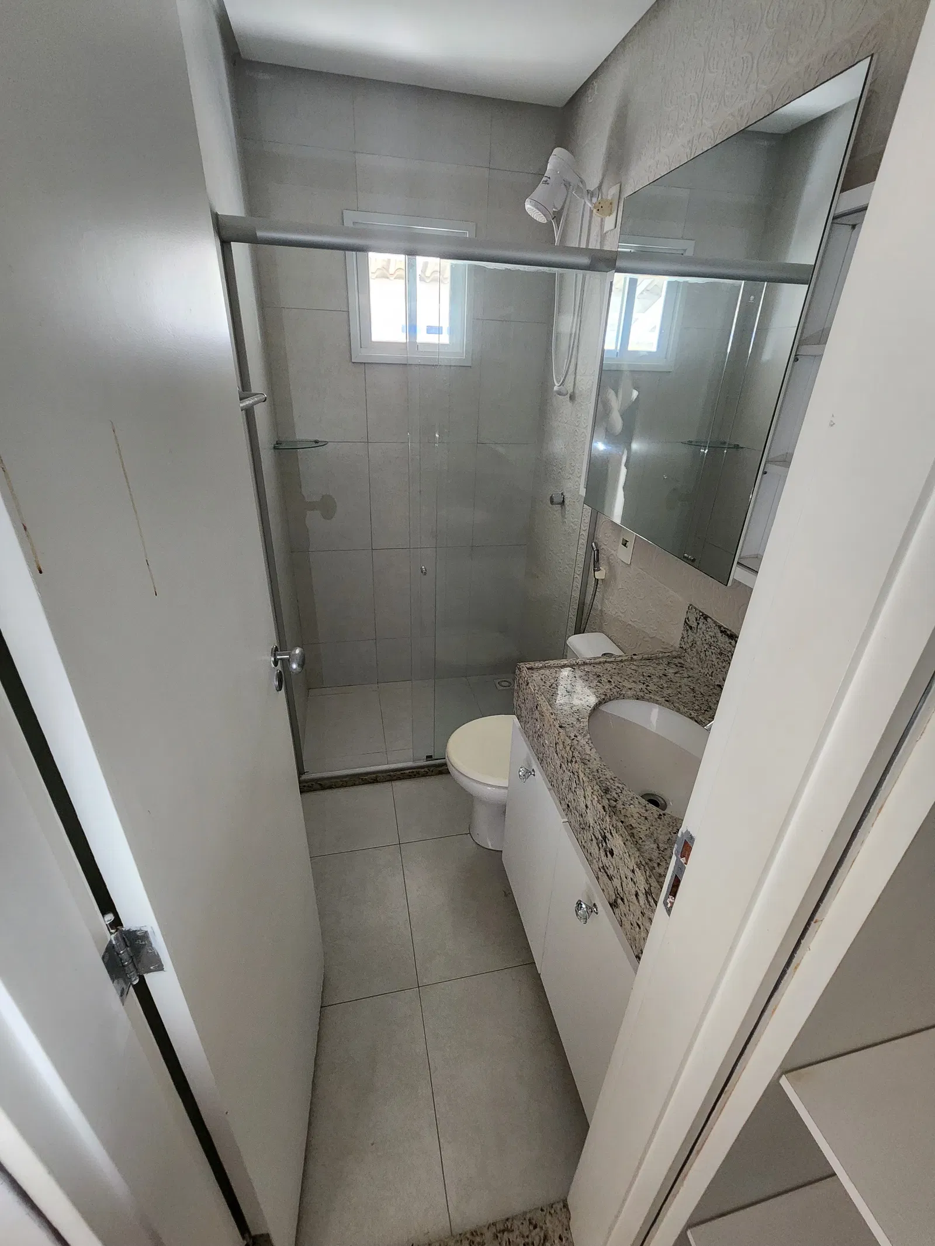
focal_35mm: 13
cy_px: 623
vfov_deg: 106.2
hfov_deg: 89.9
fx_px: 468
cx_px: 468
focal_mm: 2.2
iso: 640
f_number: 2.2
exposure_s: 1/30
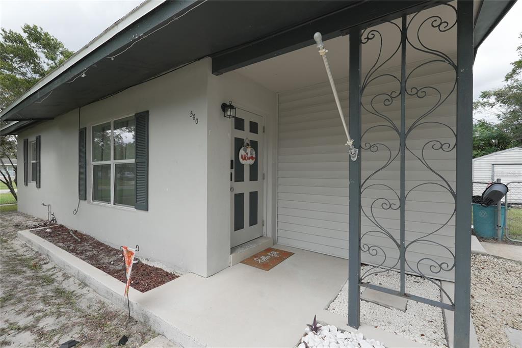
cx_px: 261
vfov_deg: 73.8
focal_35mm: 16
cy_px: 174
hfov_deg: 96.7
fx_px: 232
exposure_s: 1/200
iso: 100
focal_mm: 11
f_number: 5
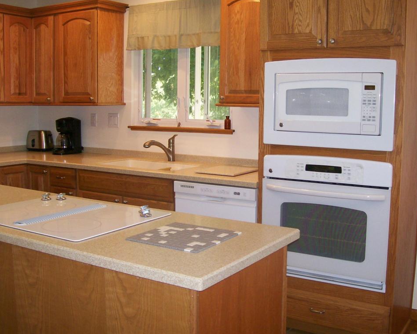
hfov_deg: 47.9
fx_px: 469
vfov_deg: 39.2
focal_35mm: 38
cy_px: 168
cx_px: 225
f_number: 2.7
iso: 140
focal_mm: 6
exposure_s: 1/64
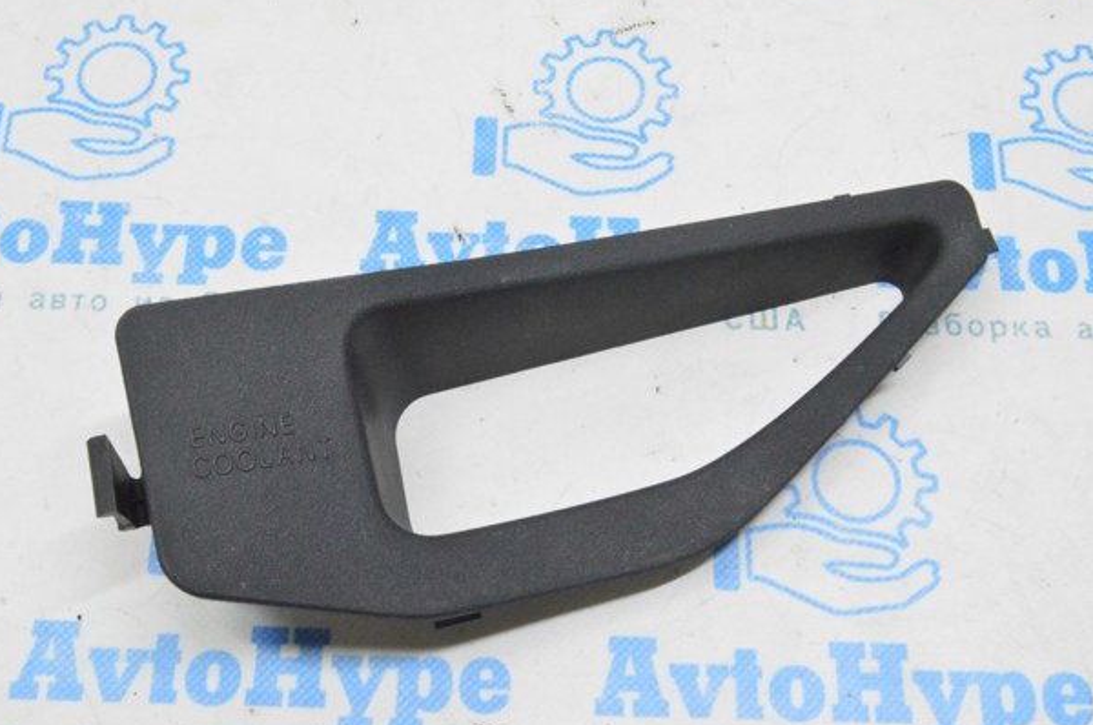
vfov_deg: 28.0
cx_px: 528
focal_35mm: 48
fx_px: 1455
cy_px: 363
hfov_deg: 41.2
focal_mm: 30
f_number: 20
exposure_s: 1/15
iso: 6400
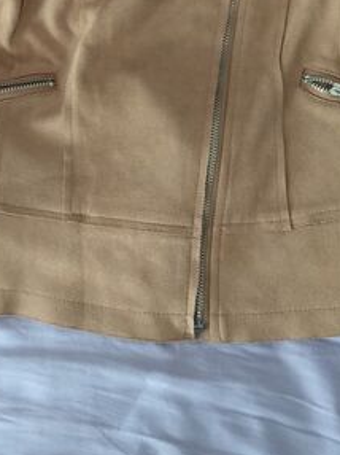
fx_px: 853
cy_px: 32
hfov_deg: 22.4
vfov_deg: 28.5
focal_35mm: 65
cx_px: 105
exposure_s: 1/50
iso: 125
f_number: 1.8
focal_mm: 3.96
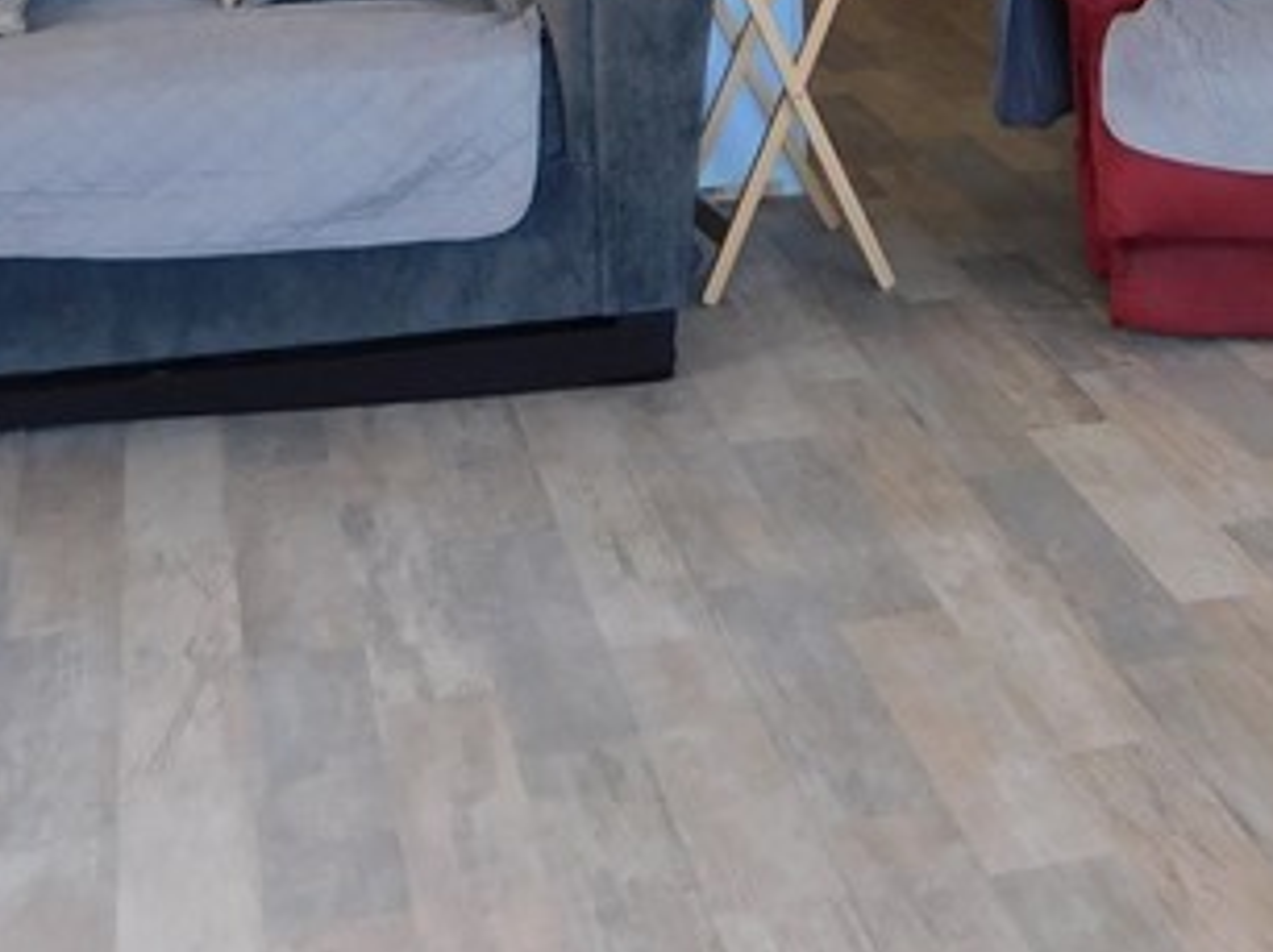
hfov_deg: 24.6
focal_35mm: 77
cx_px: 1161
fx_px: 2829
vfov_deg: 18.1
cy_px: -195
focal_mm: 4
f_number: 3
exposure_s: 1/50
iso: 125
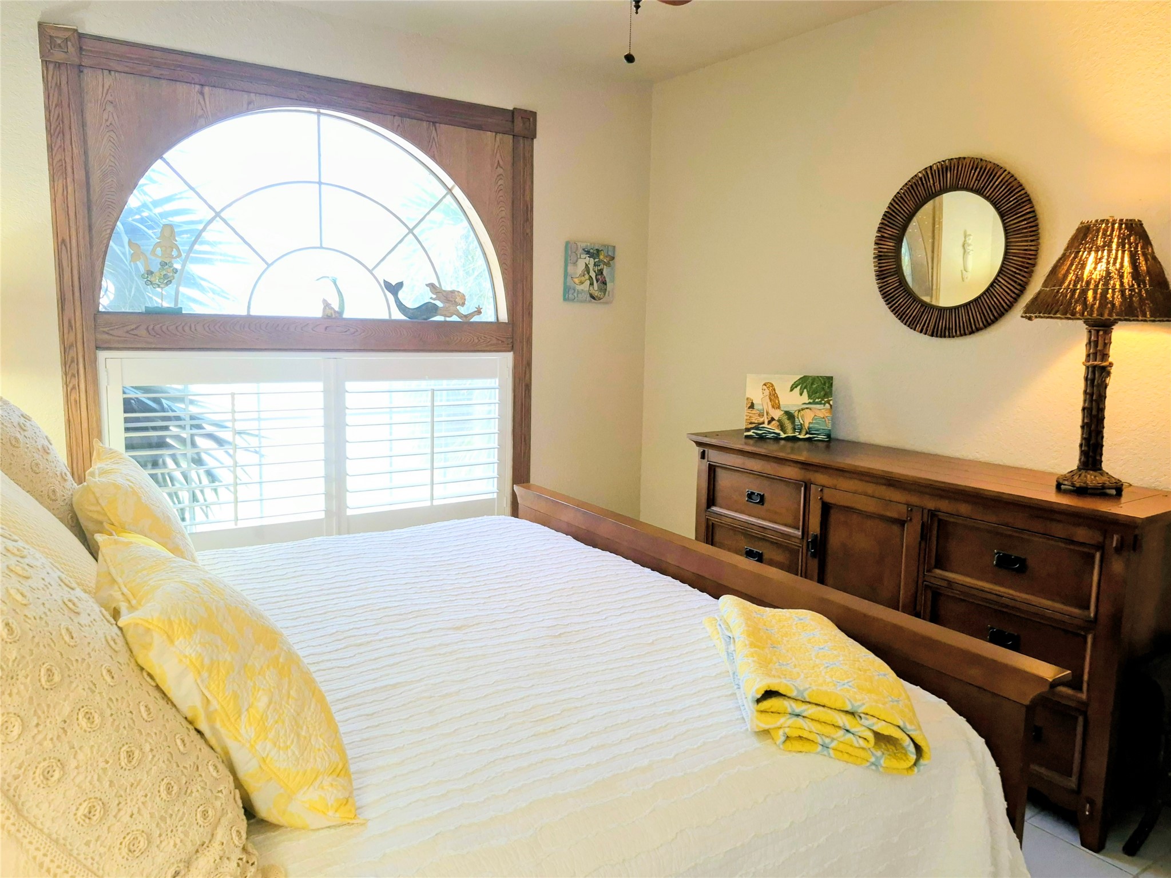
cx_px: 586
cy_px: 439
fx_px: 778
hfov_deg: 73.9
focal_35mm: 23
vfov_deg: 58.9
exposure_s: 1/60
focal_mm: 5.4
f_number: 1.8
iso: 200
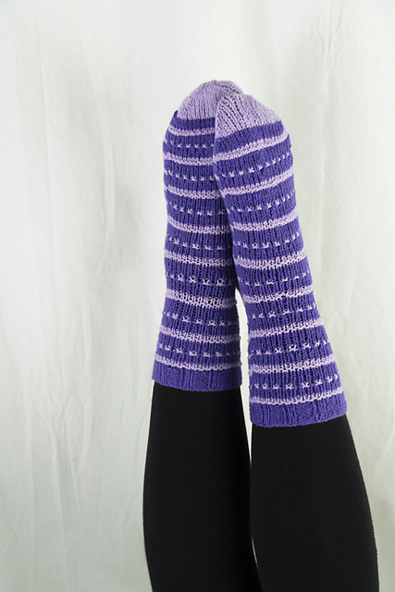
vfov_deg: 33.9
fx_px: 970
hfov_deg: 23.0
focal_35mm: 59
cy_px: 296
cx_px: 198
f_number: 4.5
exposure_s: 1/60
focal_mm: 59
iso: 160
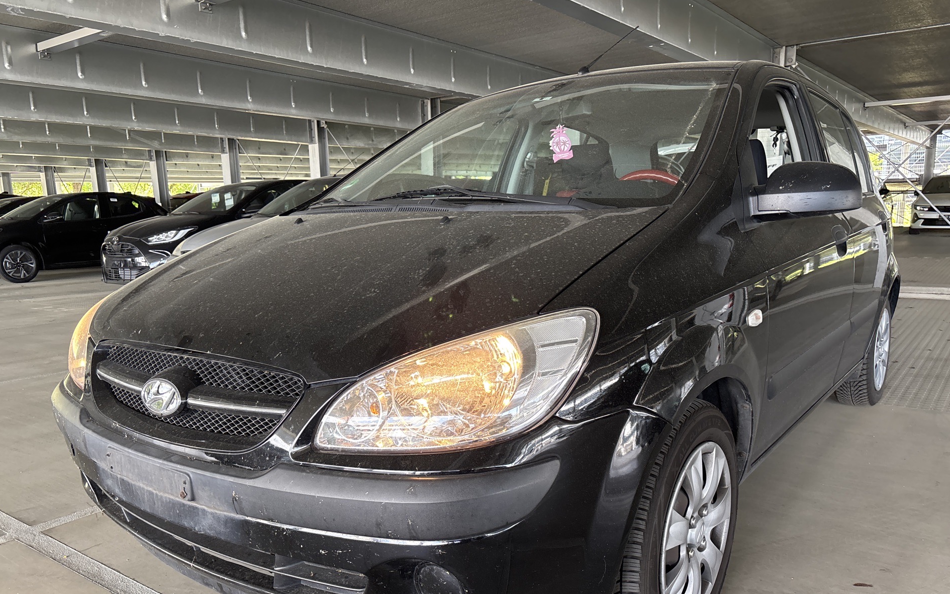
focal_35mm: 28
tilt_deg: -11.8
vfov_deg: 44.3
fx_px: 725
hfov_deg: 66.5
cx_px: 469
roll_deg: +2.5
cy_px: 352
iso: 125
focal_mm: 5.96
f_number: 1.6
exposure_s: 1/67
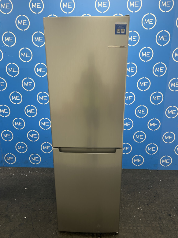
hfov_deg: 51.3
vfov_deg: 65.3
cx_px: 91
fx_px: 185
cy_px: 120
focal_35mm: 27
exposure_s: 1/50
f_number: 1.5
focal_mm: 5.7
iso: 80
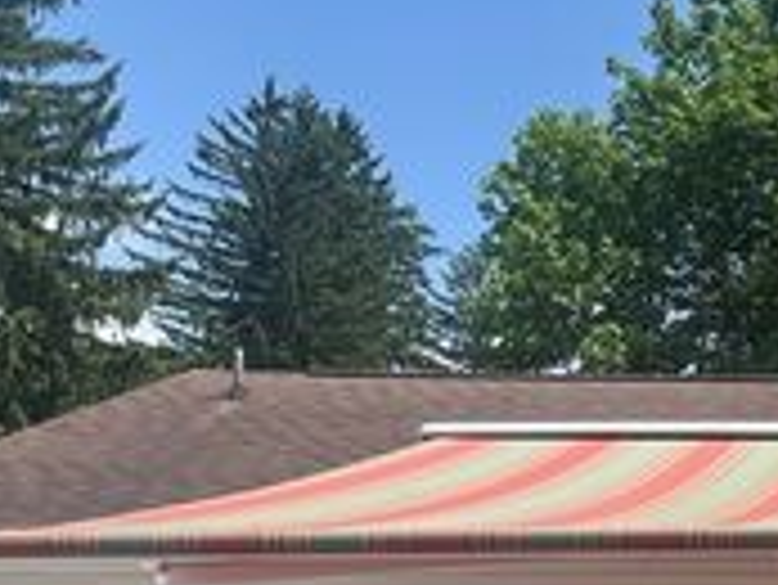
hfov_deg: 23.1
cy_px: 718
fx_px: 1687
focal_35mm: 75
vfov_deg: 18.5
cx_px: 1007
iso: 50
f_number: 1.6
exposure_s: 1/2632
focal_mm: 5.1
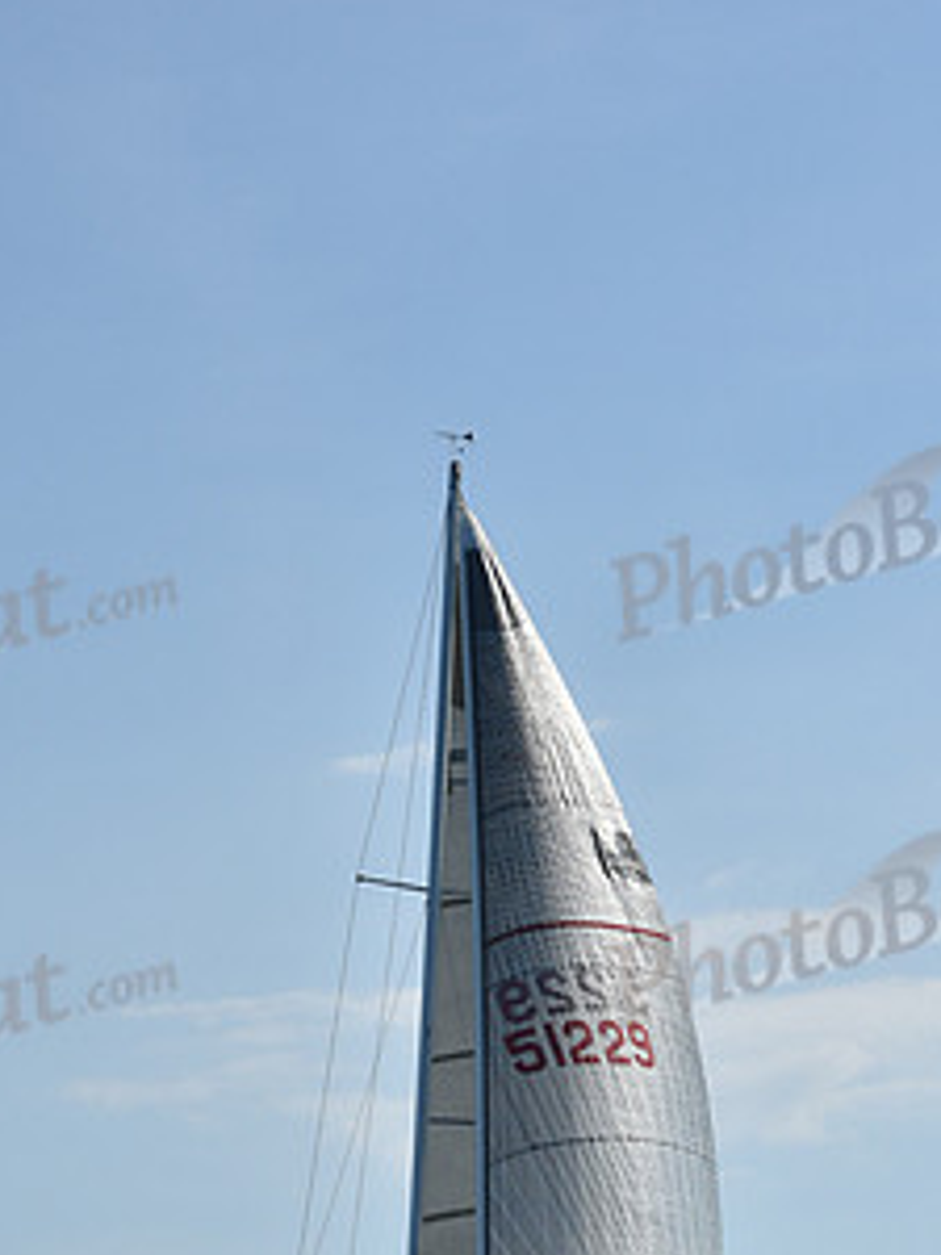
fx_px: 4712
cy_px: 1196
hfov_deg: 11.4
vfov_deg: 15.0
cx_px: 395
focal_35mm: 130
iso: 320
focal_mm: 70
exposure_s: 1/1000
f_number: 11
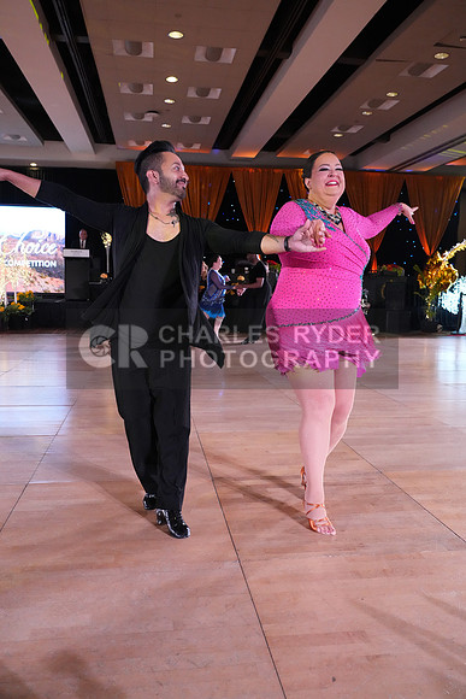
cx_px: 233
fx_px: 563
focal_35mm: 29
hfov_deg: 45.0
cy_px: 350
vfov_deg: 63.6
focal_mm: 29
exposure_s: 1/400
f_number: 5.6
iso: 8000
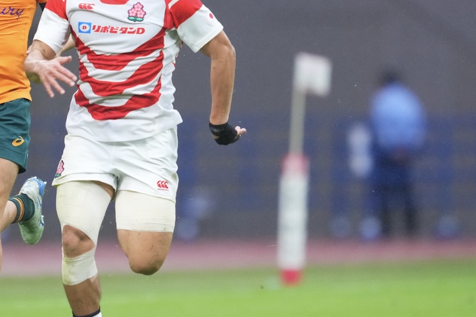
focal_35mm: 940
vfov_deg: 1.5
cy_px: 111
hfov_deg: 2.2
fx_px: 12423
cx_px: 99
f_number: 4
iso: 5000
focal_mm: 560
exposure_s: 1/1250
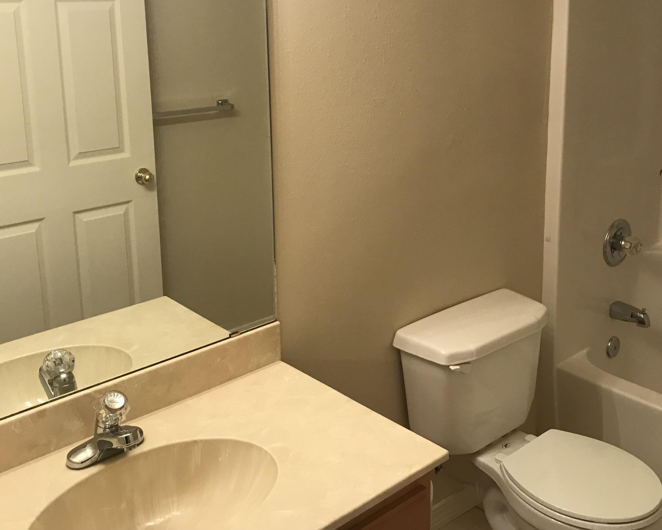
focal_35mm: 39
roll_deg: +0.4
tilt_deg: -12.9
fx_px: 764
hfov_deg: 46.8
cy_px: 177
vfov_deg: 37.8
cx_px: 367
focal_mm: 3.99
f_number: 1.8
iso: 40
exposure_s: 1/24
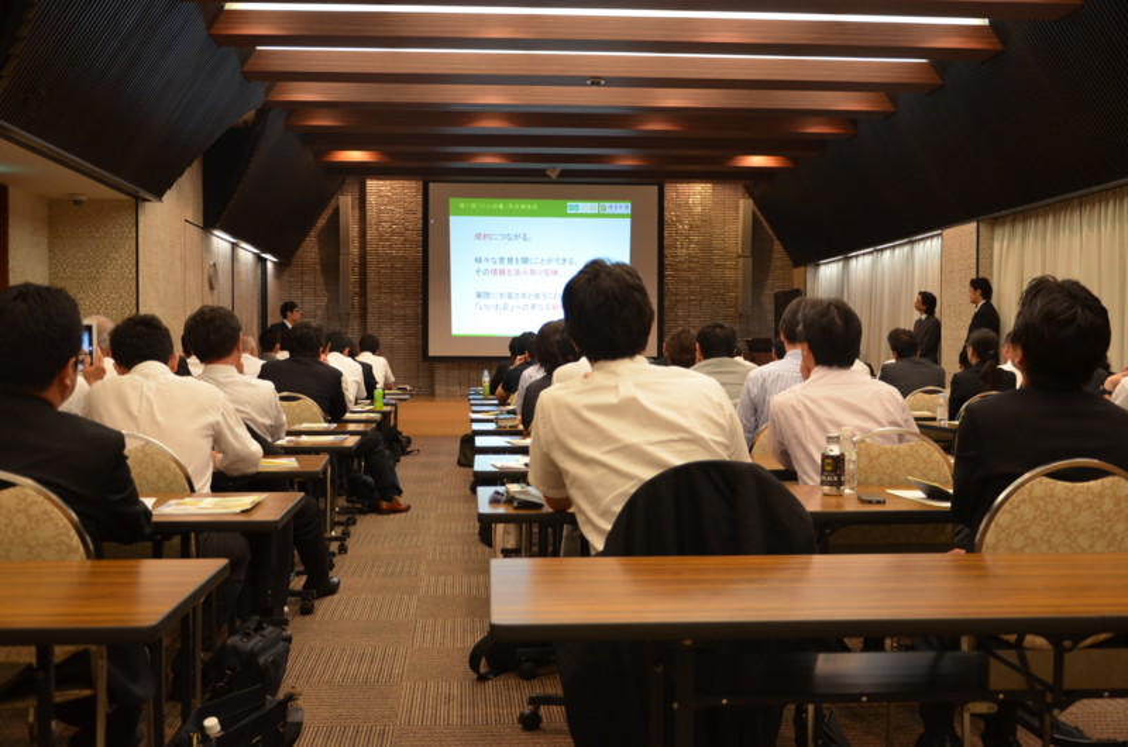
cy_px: 374
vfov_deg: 34.1
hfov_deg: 49.6
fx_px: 1220
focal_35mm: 39
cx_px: 564
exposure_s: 1/50
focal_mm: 26
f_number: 4
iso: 800
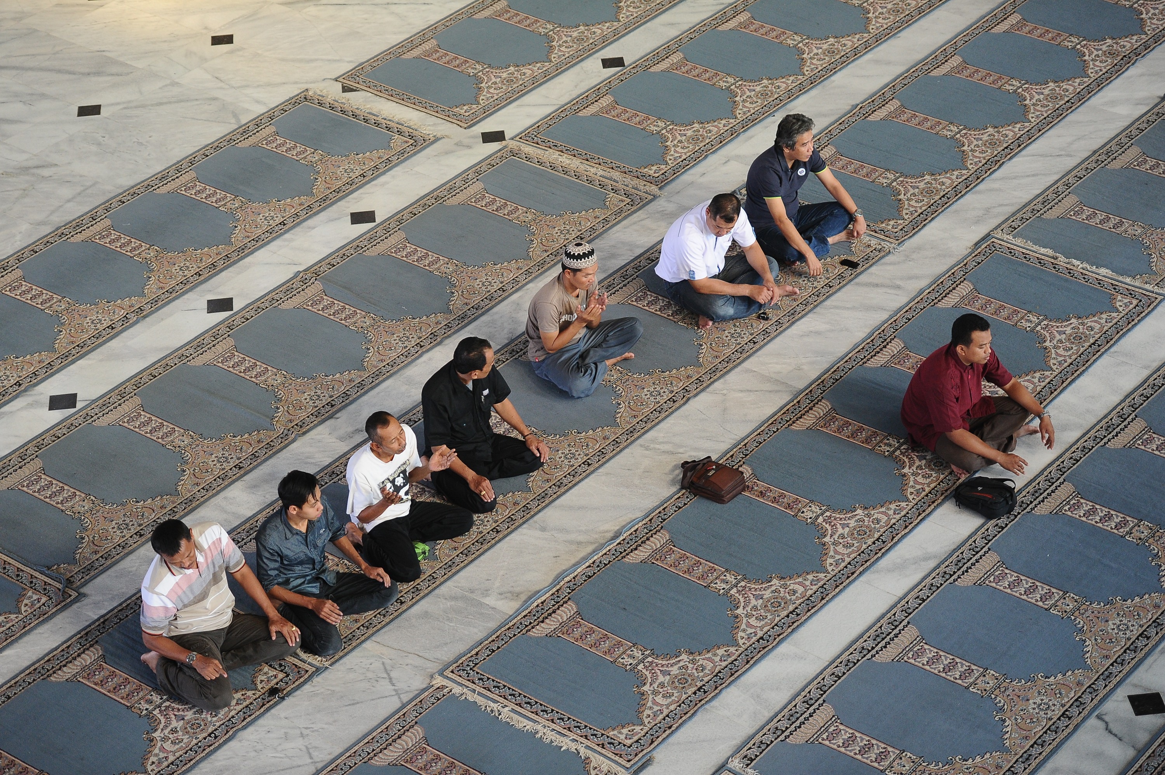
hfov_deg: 22.6
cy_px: 388
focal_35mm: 90
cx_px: 582
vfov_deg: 15.2
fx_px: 2910
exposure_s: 1/400
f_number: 2.8
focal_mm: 90
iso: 2000
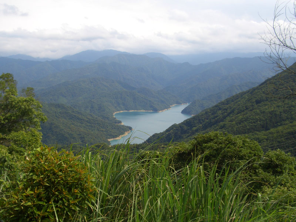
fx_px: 351
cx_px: 148
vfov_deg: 35.1
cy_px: 111
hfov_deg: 45.8
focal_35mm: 41
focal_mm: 6.8
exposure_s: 1/400
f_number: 4.6
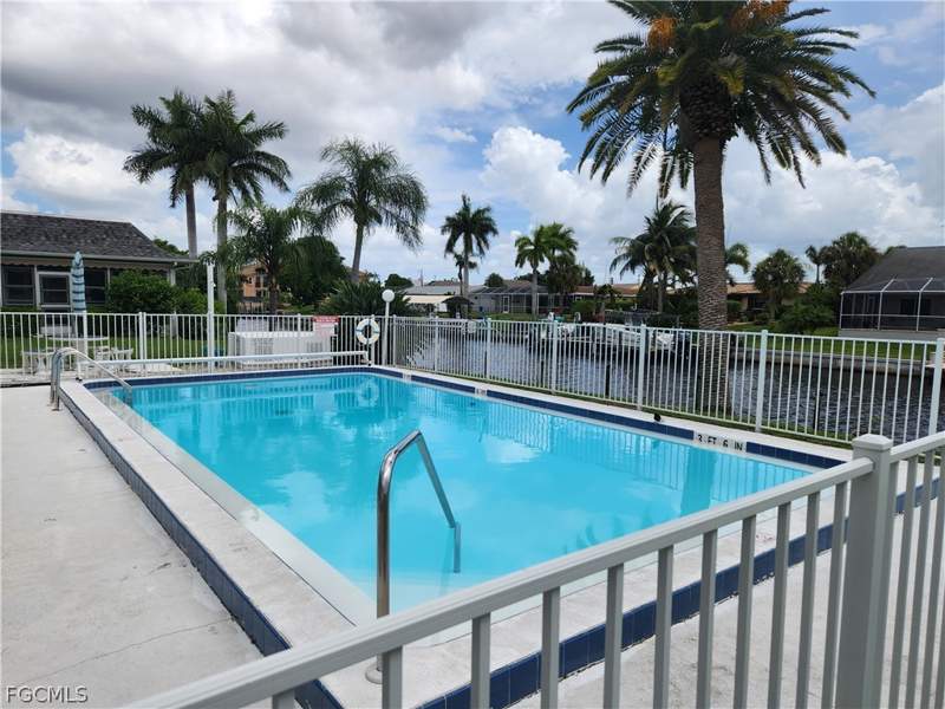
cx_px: 472
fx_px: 628
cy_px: 354
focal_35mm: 23
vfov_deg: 58.9
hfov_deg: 73.9
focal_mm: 5.4
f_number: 1.8
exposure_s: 1/1606
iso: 20
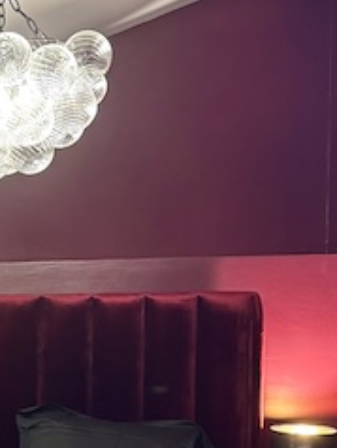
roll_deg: +1.1
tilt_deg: -4.4
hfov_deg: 15.1
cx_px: -79
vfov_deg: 20.4
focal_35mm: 94
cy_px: 409
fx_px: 1218
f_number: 1.78
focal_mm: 6.76
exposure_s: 1/50
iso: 400
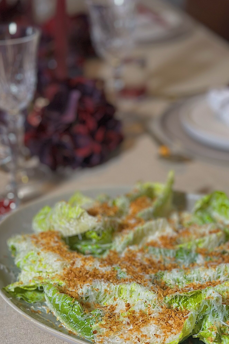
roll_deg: -0.6
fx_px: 611
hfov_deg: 21.2
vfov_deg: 31.4
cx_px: 155
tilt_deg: -28.2
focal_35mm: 64
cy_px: 186
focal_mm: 6.86
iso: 100
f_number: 1.78
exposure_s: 1/50
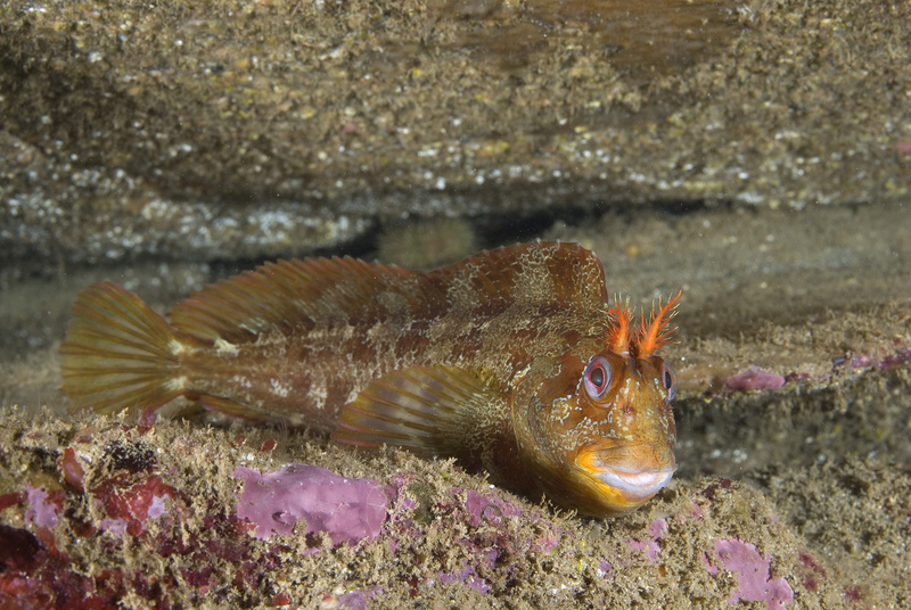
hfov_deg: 19.4
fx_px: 2661
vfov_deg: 13.1
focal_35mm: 105
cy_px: 305
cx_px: 456
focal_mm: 70
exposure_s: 1/125
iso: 200
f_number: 18
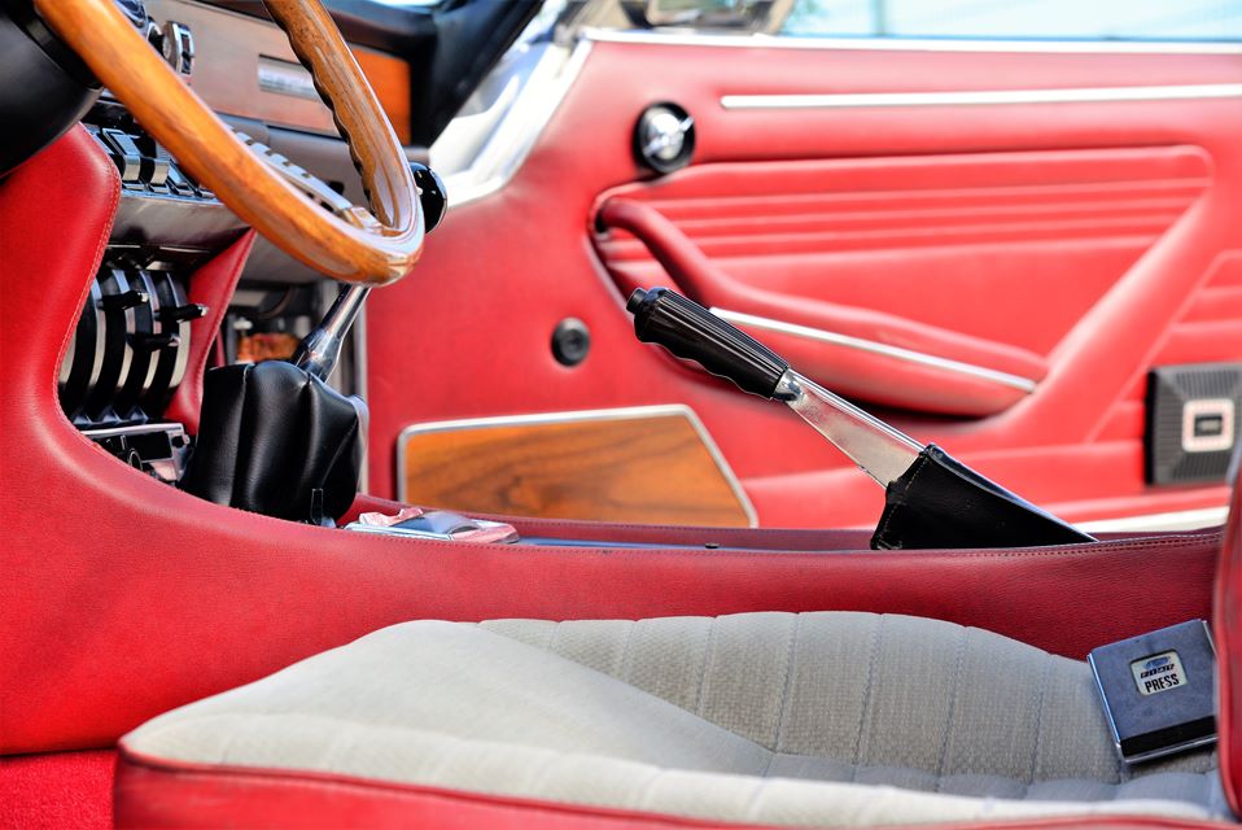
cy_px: 415
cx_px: 621
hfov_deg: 20.8
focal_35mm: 98
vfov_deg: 14.0
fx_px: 3383
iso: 320
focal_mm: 98
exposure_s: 1/125
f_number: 8
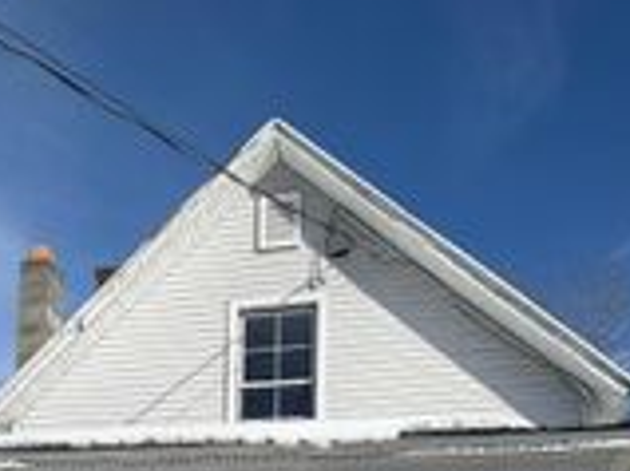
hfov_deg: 42.4
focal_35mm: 44
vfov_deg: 27.4
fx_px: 800
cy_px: 612
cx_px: 206
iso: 20
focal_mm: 2.22
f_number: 2.2
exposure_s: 1/1795
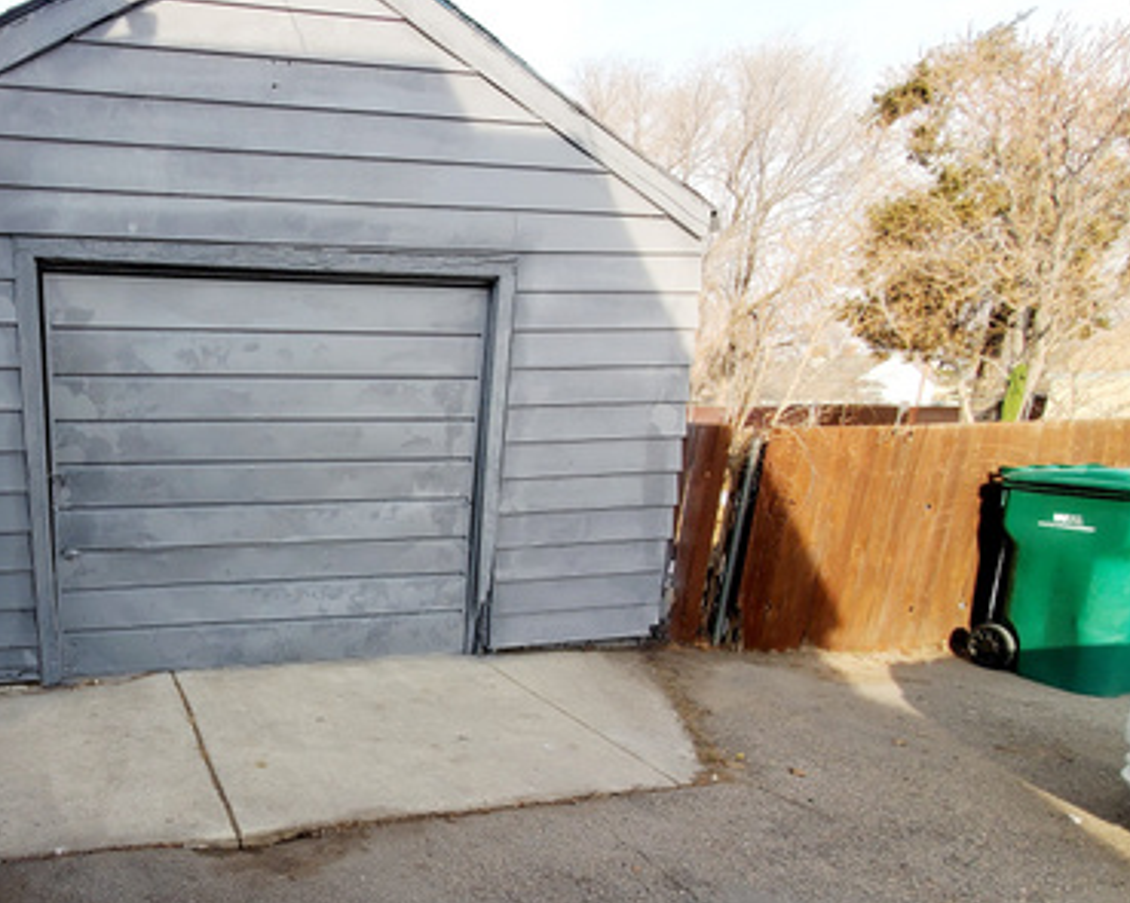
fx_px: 736
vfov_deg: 61.7
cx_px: 205
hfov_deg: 67.1
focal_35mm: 22
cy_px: 597
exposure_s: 1/465
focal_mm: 1.8
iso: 50
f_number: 2.2
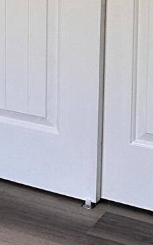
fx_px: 907
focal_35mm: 136
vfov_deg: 14.7
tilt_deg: -8.2
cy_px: -73
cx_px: -250
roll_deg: +1.6
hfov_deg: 8.5
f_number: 1.78
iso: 160
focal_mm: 6.86
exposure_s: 1/120
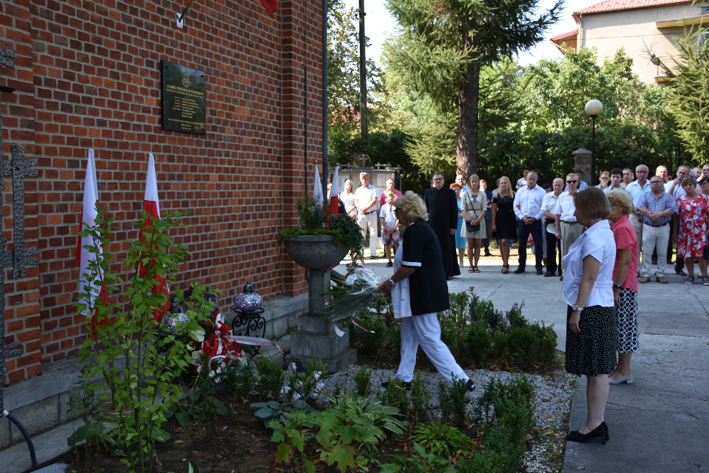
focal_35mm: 36
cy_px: 236
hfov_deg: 53.1
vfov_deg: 36.9
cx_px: 354
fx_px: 709
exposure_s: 1/125
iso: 125
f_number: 5.6
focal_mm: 24
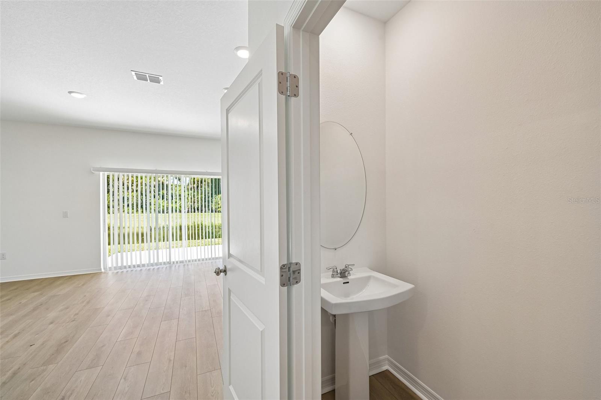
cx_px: 300
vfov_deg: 79.2
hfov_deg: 102.3
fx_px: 242
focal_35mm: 14
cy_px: 200
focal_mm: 14.5
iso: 400
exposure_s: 1/125
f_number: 8
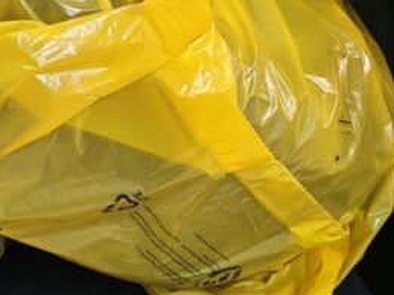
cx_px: -111
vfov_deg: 15.8
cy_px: -27
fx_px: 1035
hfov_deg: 19.9
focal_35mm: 91
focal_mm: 5.4
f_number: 1.6
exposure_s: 1/50
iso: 80
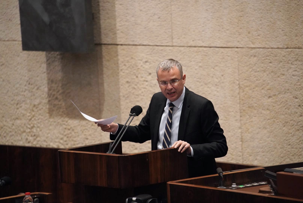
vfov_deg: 4.6
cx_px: 152
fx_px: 2527
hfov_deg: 6.9
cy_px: 102
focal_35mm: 300
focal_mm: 300
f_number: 5.6
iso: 10000
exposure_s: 1/200
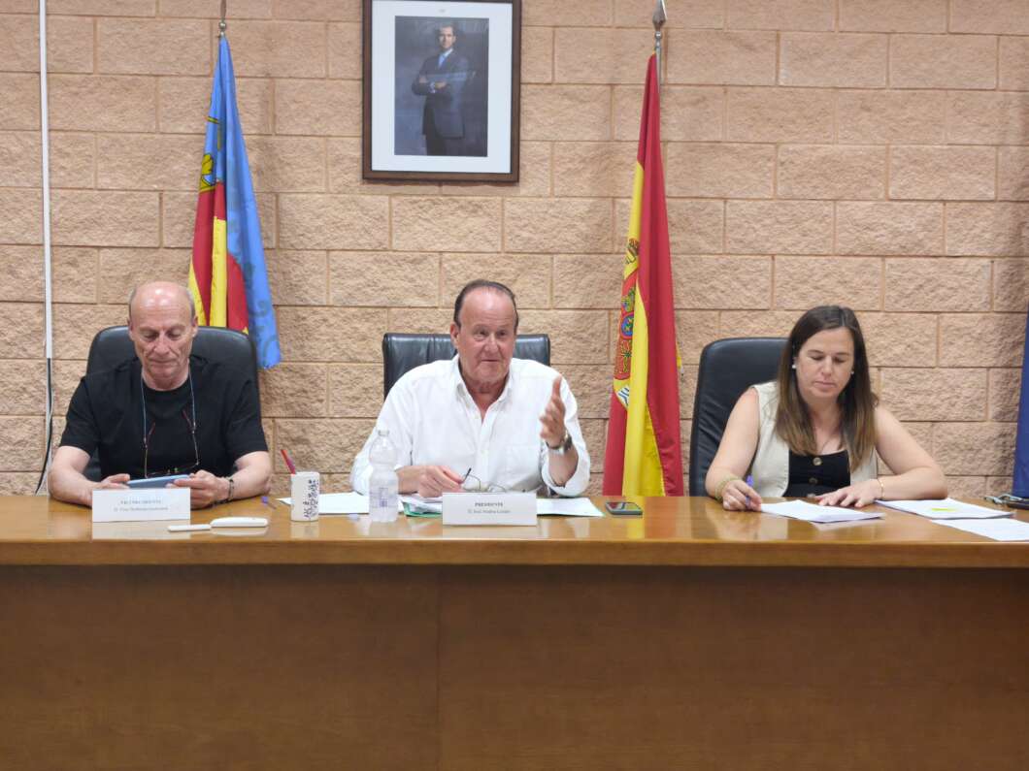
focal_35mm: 46
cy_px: 386
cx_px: 514
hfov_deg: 41.2
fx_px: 1367
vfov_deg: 31.5
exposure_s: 1/99.9
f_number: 1.6
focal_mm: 6.57
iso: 400
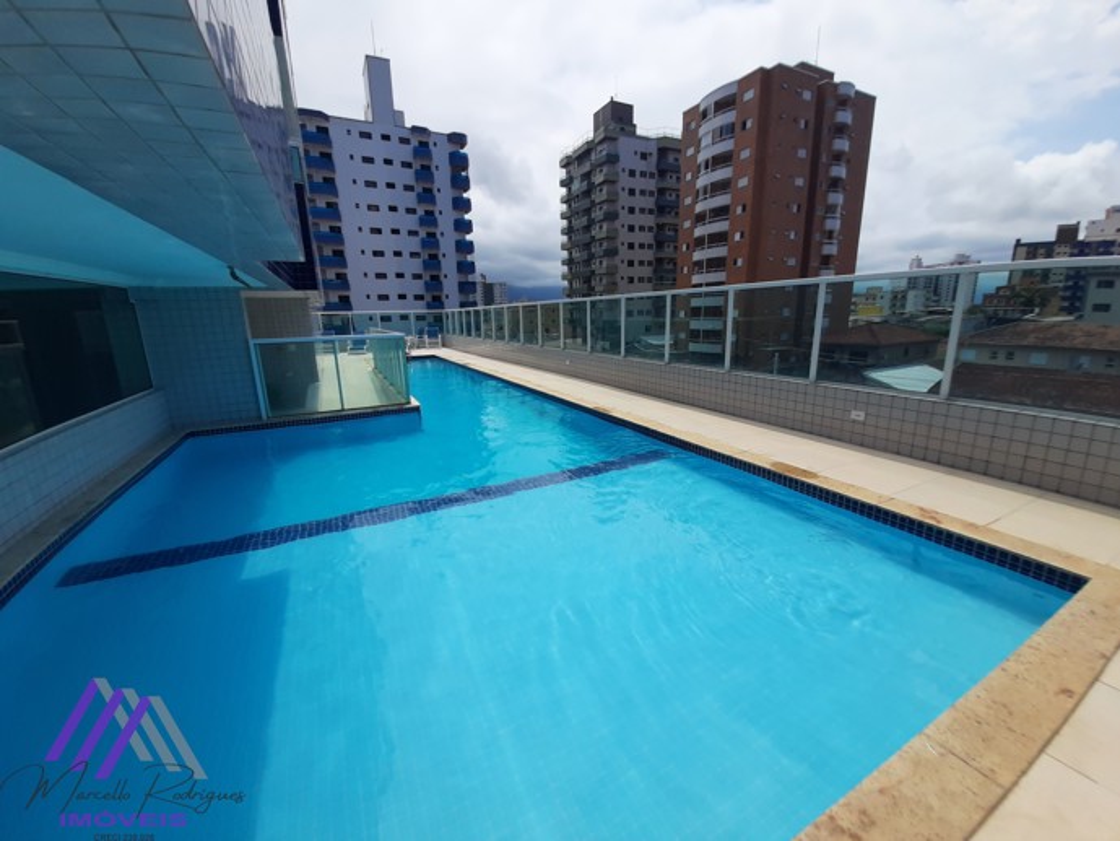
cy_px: 420
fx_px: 421
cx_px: 560
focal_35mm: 13
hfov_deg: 106.2
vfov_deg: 89.9
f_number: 2.2
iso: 40
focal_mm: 1.42
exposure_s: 1/2257
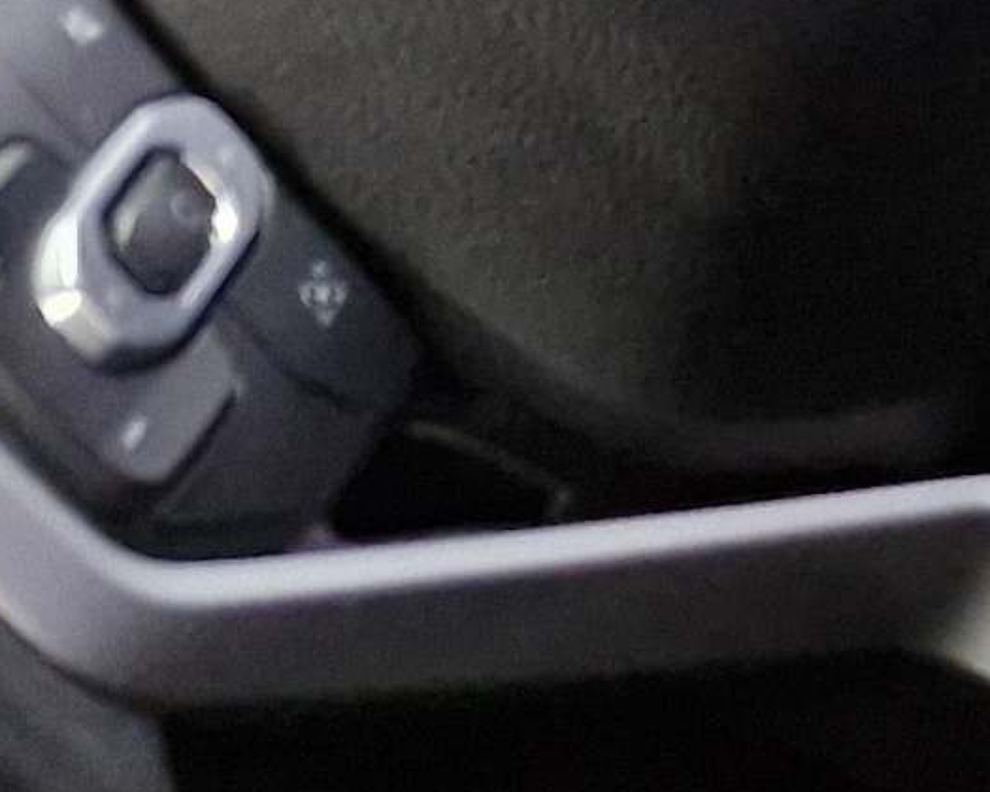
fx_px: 5010
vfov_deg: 8.3
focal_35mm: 171
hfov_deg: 8.9
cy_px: -1137
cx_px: 3089
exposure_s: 1/24
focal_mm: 5.54
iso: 800
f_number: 1.8
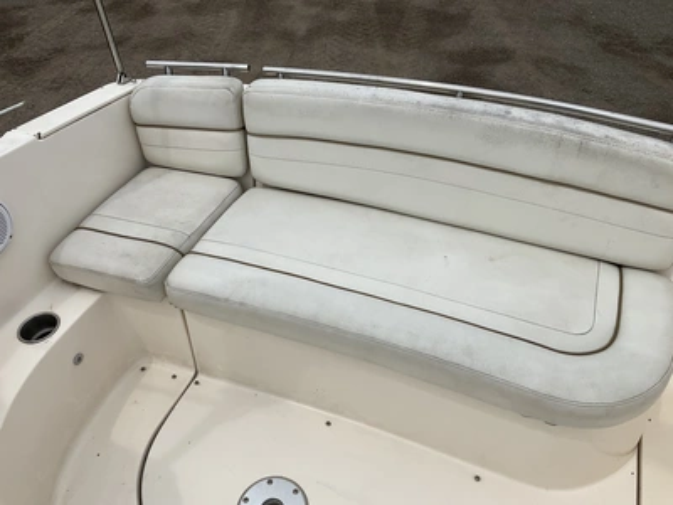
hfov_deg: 61.7
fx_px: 564
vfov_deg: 48.2
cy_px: 252
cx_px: 336
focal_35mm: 29
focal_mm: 3
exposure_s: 1/4065
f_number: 1.8
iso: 25
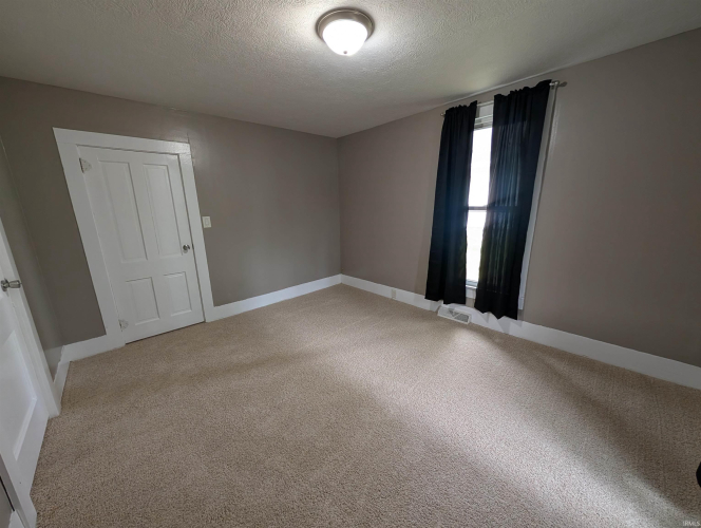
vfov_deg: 94.6
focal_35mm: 12
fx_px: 243
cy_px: 264
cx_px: 350
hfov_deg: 110.5
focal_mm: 2.02
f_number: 1.7
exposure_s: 1/40
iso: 99
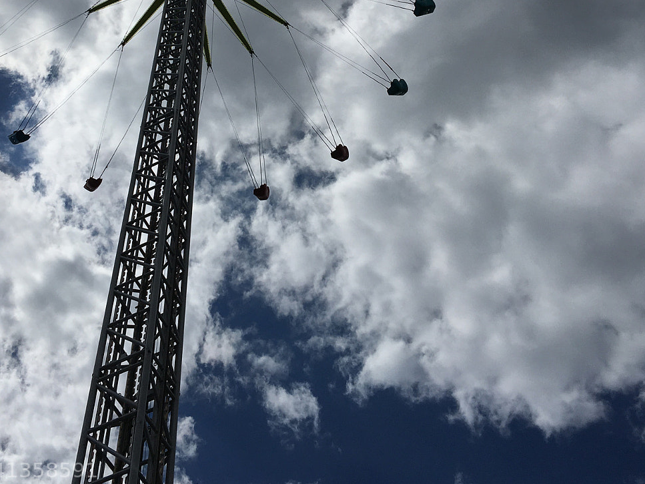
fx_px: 894
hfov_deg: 39.6
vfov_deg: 29.8
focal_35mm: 48
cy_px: 122
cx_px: 282
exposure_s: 1/10989
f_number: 2.2
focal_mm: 4.15
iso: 25
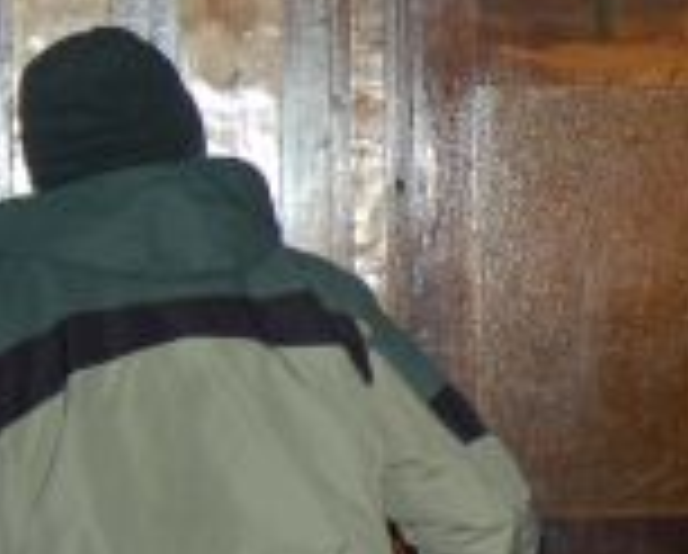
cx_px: 1273
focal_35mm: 154
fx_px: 3142
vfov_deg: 10.0
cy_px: 529
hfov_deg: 11.5
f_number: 3.3
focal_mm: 28
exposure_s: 1/60
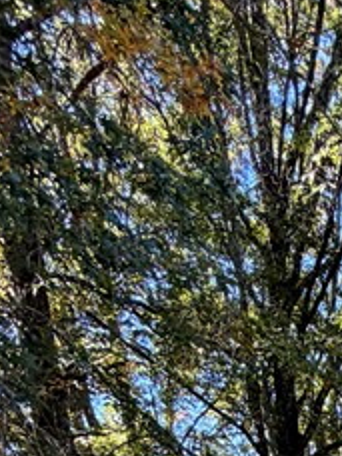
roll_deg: +1.7
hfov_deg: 17.7
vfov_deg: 19.3
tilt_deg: -13.9
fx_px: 830
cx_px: 650
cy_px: 892
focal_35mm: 63
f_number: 2.2
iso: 50
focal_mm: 2.22
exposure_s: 1/151
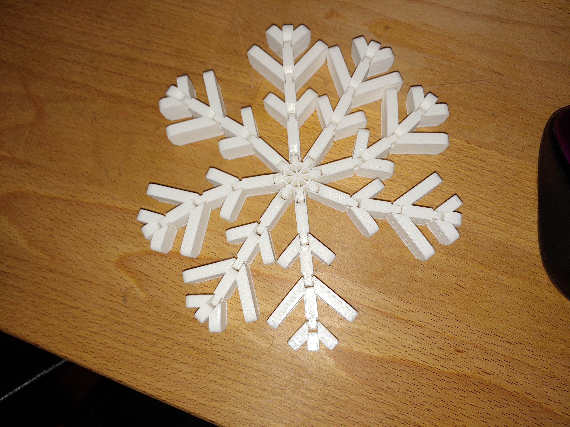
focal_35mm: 25
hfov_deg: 69.4
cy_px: 214
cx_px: 285
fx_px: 412
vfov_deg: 54.9
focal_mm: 4.23
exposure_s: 1/225
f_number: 1.5
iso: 50
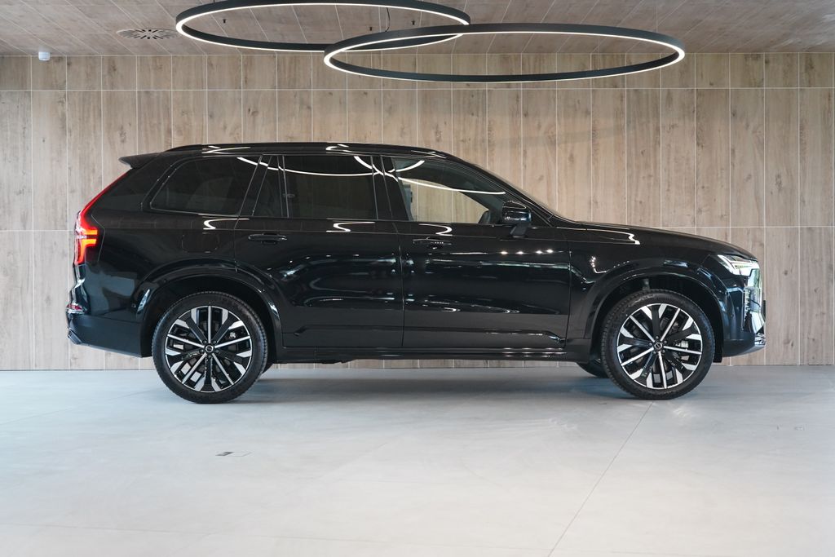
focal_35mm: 57
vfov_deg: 23.8
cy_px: 278
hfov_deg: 35.0
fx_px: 1322
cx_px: 418
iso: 5000
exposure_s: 1/160
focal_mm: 57
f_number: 5
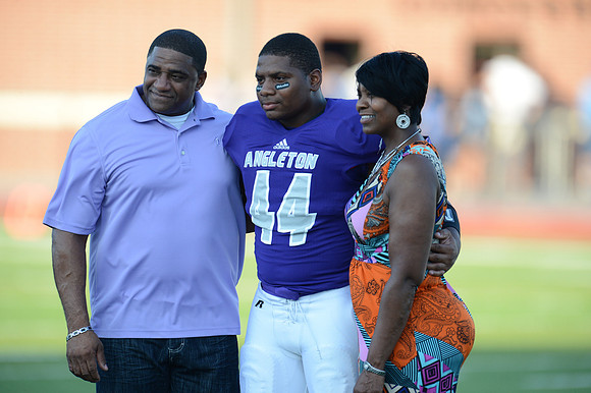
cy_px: 196
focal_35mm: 550
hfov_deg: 3.8
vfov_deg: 2.5
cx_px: 296
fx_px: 9024
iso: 800
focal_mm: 550
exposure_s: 1/1250
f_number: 4
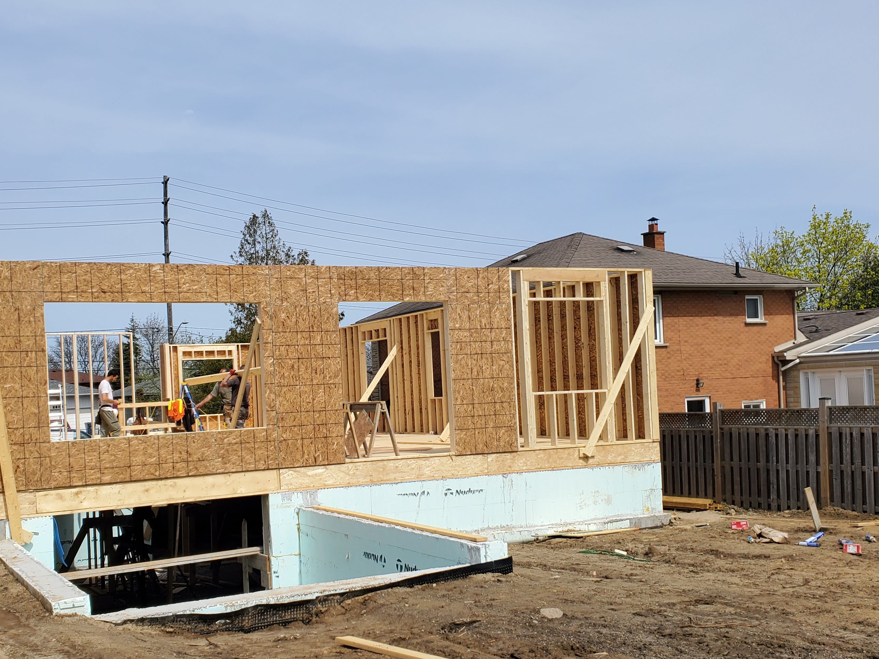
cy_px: 400
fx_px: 990
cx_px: 316
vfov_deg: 36.7
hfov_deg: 47.3
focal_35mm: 39
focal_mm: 4.3
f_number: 2.4
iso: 50
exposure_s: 1/2483
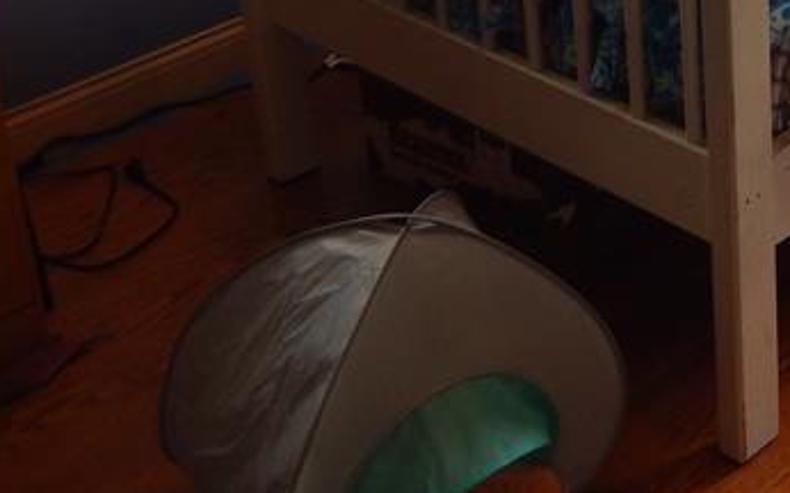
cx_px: 961
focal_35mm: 69
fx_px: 1485
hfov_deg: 26.3
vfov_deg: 17.6
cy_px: -155
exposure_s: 1/50
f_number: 3
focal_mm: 4
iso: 125
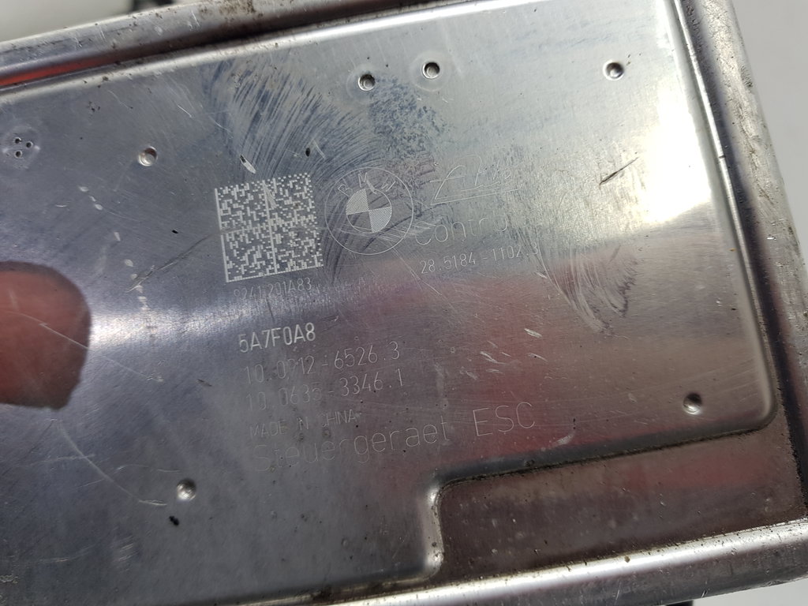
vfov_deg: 53.1
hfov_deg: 67.3
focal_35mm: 26
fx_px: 607
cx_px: 404
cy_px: 303
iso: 50
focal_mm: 4.2
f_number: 1.7
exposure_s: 1/100
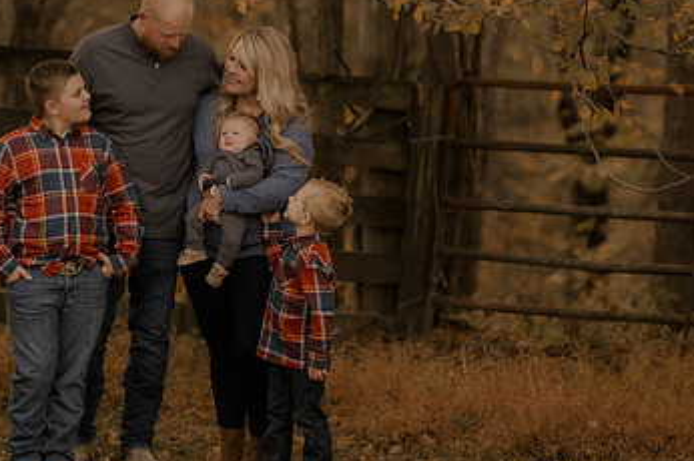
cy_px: 198
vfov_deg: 6.4
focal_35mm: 213
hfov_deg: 9.7
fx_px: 4102
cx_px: 164
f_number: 1.4
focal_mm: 85
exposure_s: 1/400
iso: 200
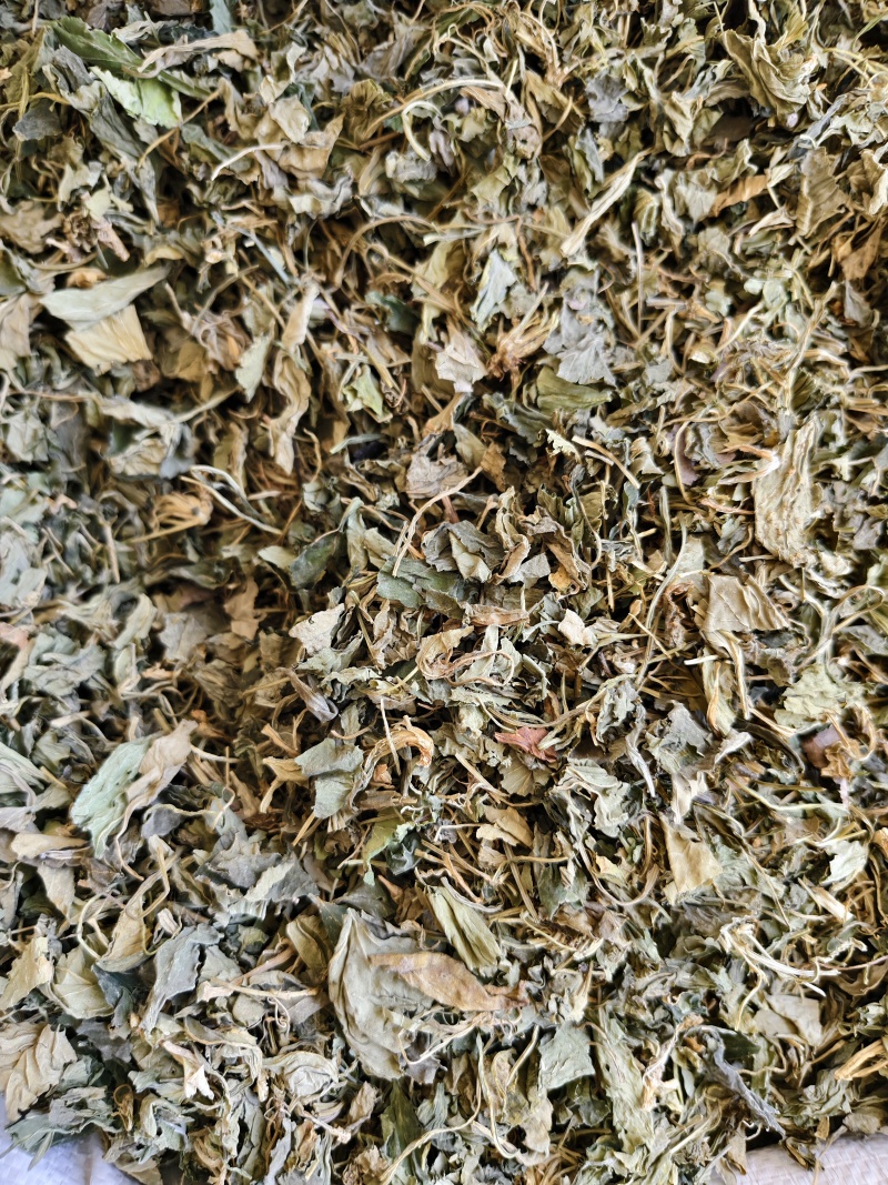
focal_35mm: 23
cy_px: 592
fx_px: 787
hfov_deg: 58.9
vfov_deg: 73.9
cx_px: 444
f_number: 1.88
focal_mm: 5.56
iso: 71
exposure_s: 1/125
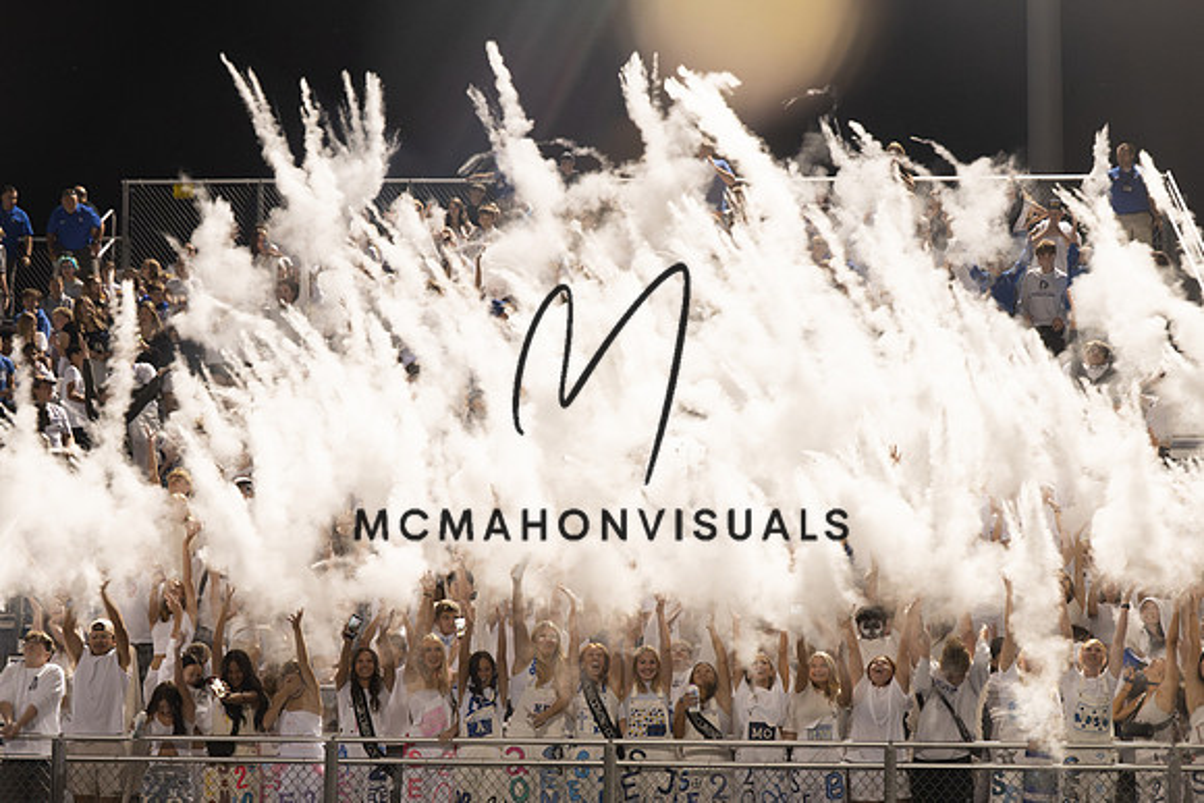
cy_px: 502
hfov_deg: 23.2
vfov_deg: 15.6
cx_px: 583
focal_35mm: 88
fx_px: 2927
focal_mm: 70
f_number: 6.3
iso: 2500
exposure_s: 1/80
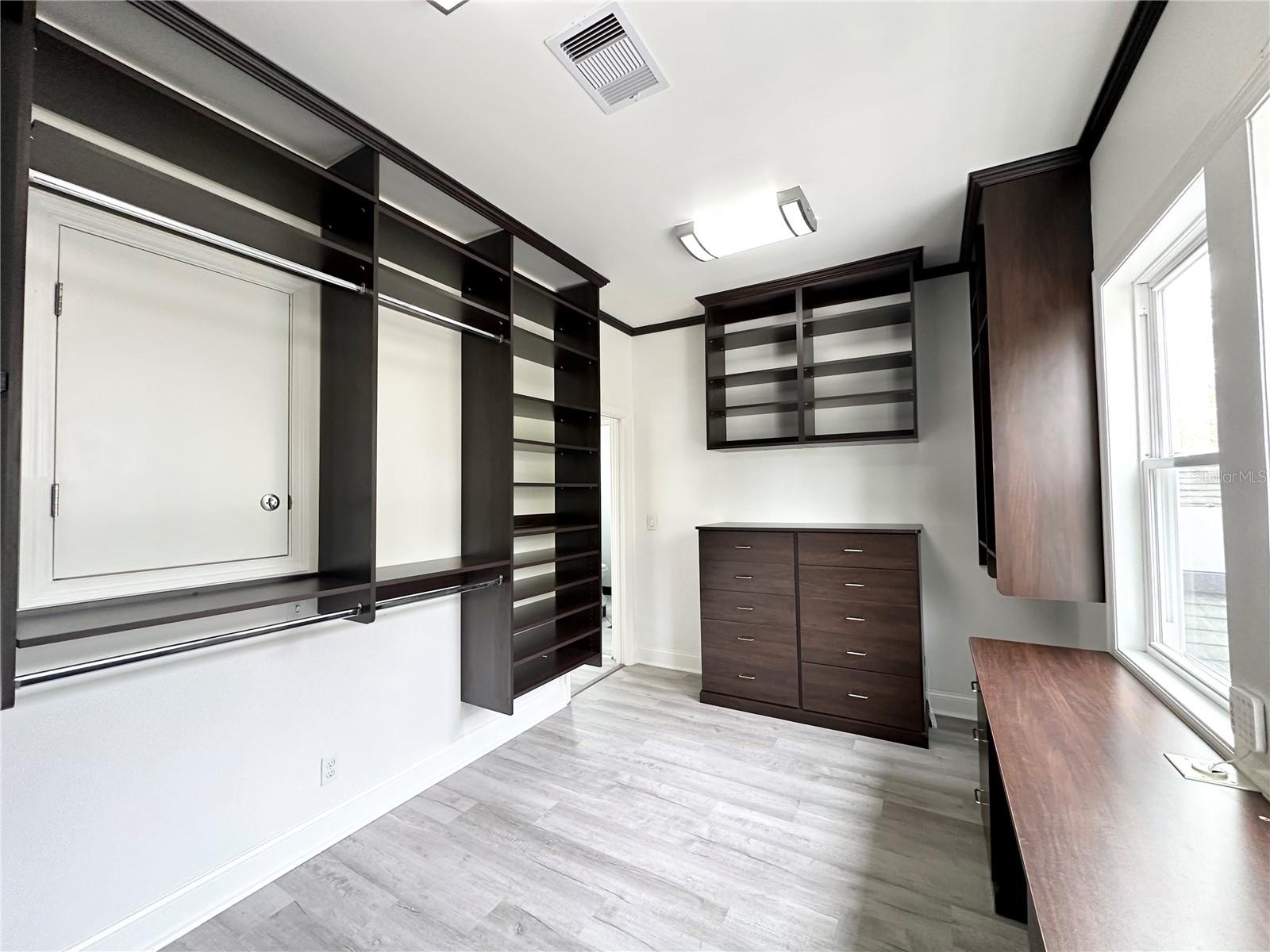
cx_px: 635
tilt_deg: +2.4
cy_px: 476
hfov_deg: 102.1
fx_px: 514
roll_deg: +0.2
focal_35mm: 14
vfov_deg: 85.7
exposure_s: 1/60
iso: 200
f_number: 2.2
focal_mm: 2.22
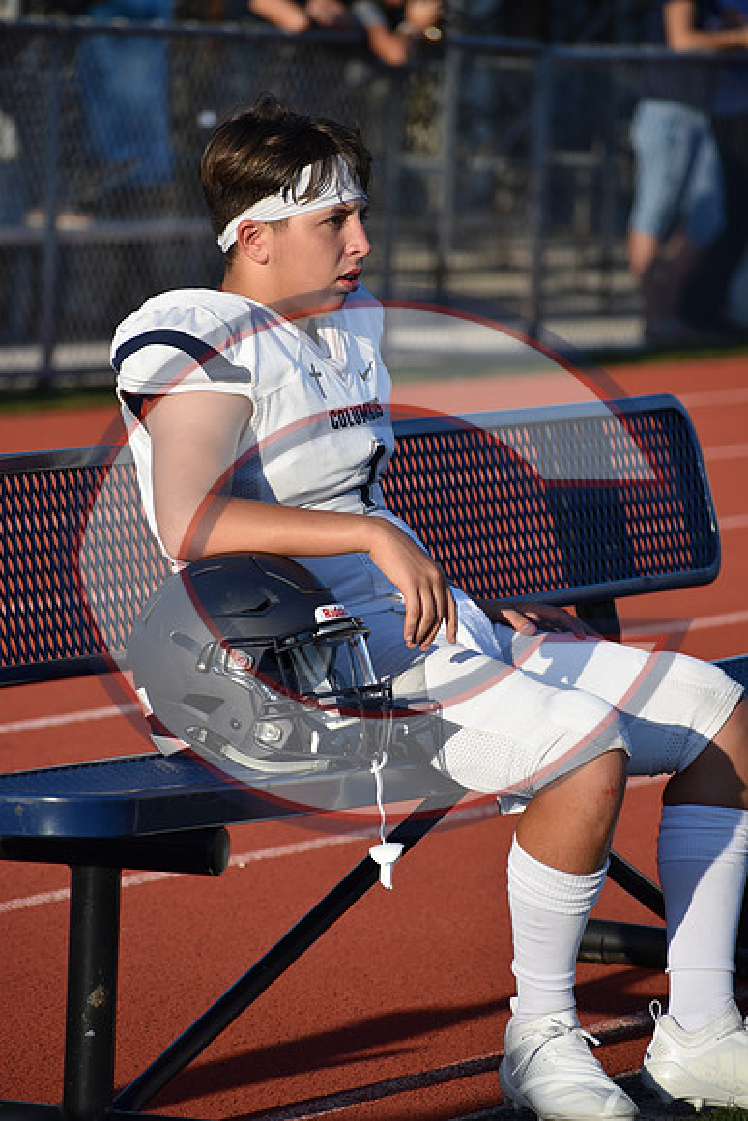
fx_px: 8643
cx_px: 374
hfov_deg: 5.0
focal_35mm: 278
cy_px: 560
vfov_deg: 7.4
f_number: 6.3
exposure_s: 1/1600
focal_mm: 185
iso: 400
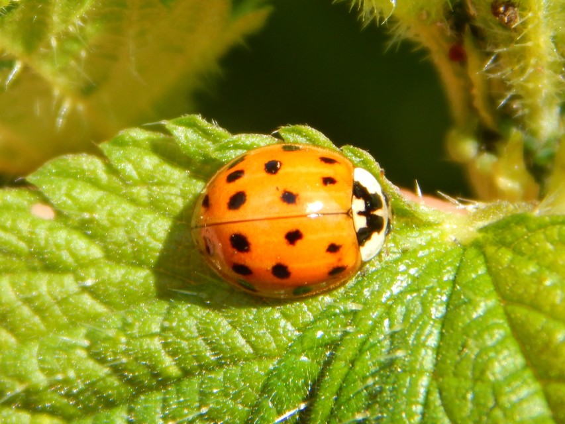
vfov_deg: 7.2
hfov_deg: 9.6
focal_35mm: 207
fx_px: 3379
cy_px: 212
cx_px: 282
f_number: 5.4
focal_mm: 37.1
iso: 125
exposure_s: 1/320
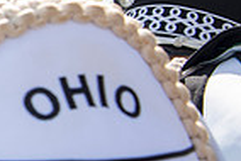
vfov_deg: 14.0
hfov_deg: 16.8
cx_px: -209
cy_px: 74
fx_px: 657
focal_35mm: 98
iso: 200
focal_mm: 24
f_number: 5.6
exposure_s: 1/500
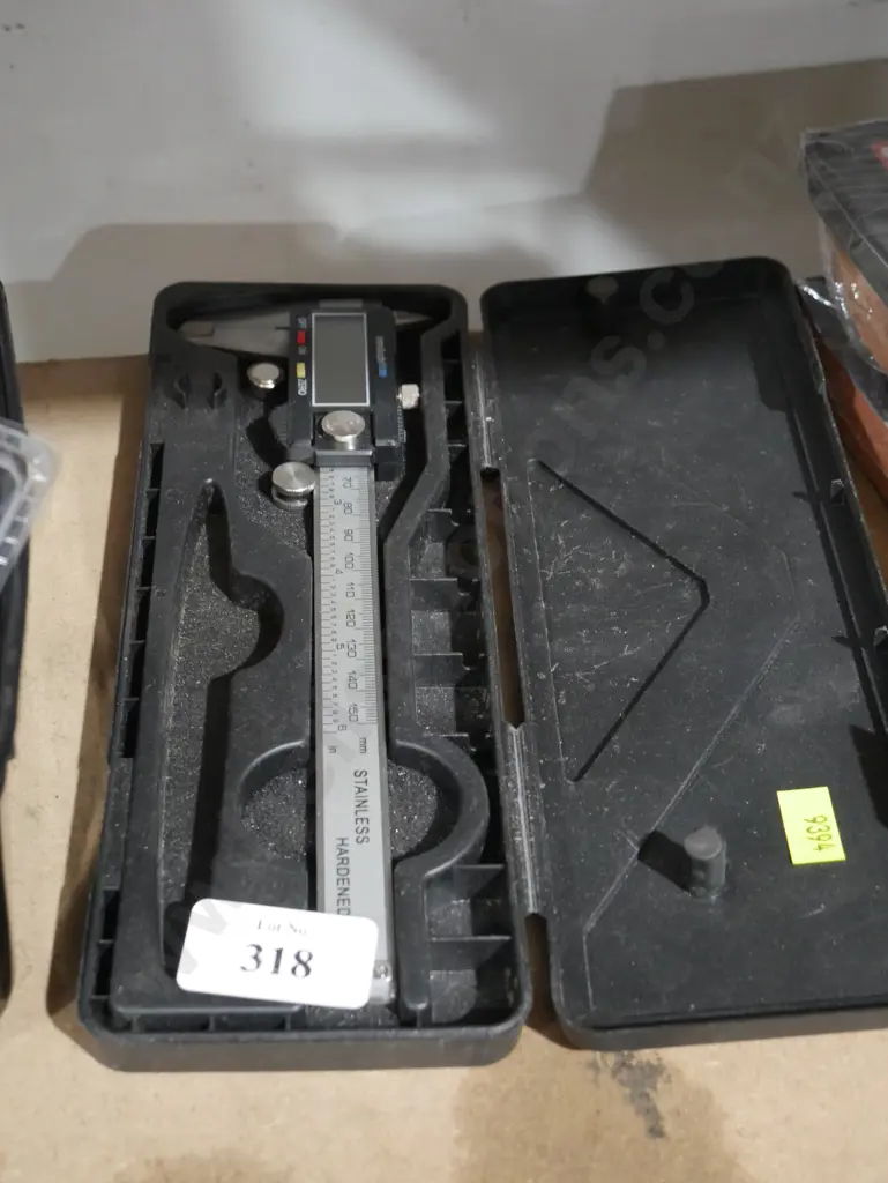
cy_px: 592
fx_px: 1709
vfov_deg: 38.2
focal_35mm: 50
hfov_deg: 29.1
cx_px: 444
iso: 3200
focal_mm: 25
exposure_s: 1/40
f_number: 5.3
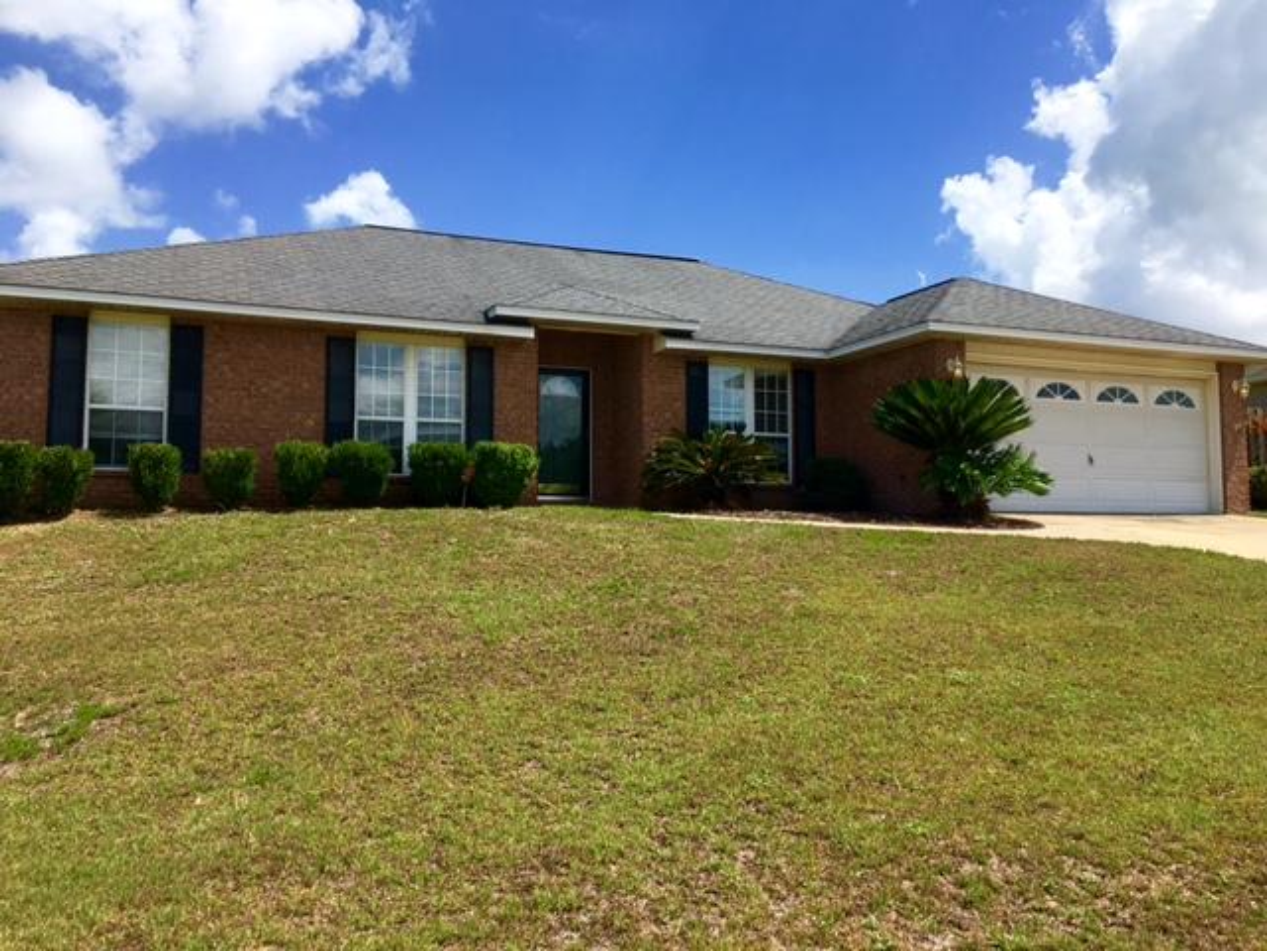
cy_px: 476
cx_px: 634
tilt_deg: +3.5
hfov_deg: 61.7
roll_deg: +0.0
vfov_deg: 48.2
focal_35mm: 29
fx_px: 1061
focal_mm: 4.15
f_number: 2.2
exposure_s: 1/1672
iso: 25
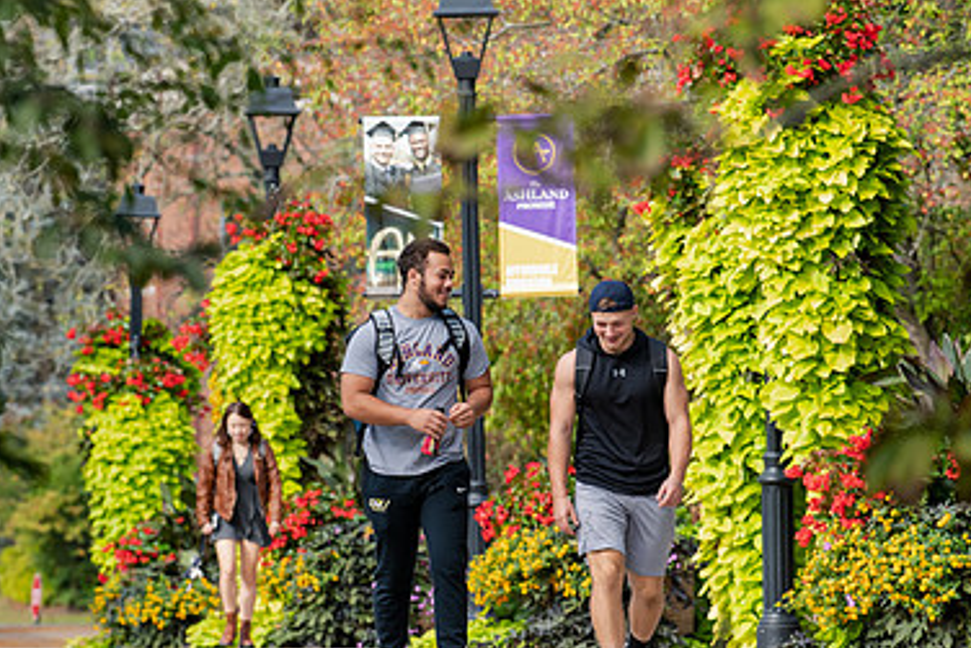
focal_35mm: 463
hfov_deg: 4.5
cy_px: 386
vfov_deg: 3.0
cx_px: 416
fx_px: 12492
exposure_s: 1/320
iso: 500
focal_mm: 300
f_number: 9
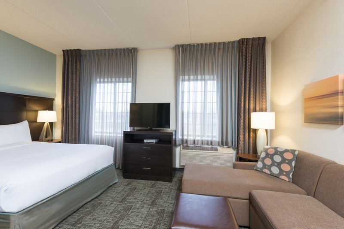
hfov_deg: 96.7
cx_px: 172
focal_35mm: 16
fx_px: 153
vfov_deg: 73.8
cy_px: 114
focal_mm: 16
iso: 64
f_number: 9
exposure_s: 1/1.25
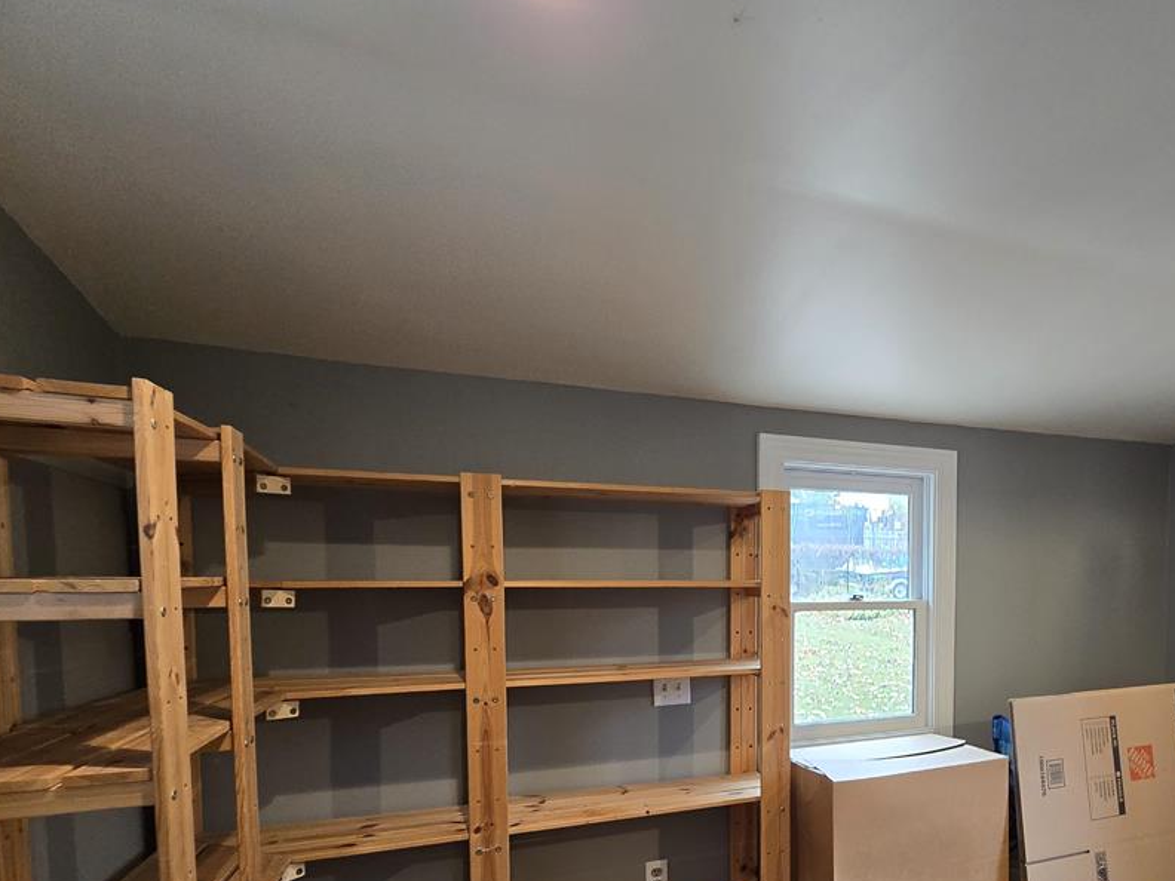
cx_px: 886
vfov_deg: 60.6
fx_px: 713
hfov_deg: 73.3
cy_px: 641
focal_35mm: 21
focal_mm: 2.2
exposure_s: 1/60
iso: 320
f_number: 2.2
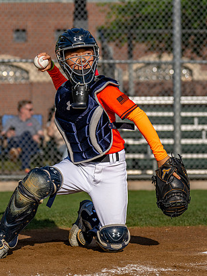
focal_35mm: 137
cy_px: 116
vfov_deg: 14.4
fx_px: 1093
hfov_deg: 10.8
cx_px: 69
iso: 100
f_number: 2.8
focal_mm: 70
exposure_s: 1/4000
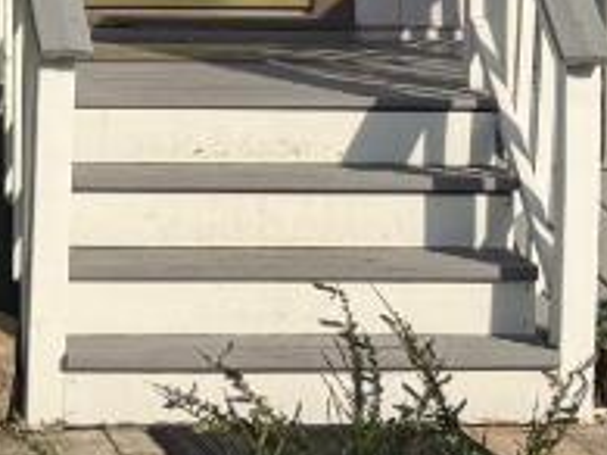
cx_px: 137
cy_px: -157
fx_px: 3242
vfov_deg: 7.9
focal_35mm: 185
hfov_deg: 10.7
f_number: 1.78
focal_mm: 6.76
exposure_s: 1/6173
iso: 80
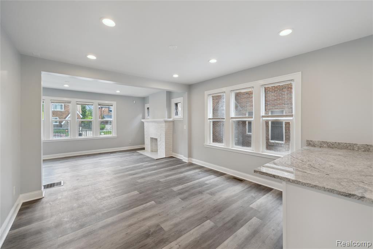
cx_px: 186
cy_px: 124
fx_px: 145
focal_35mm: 14
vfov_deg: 81.2
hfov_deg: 104.3
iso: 250
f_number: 7.1
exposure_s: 1/25
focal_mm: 14
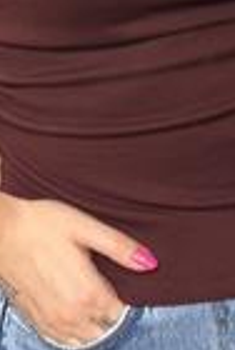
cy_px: 14
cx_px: 145
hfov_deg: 9.4
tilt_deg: -21.7
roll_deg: +1.8
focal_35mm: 147
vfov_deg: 13.8
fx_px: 1432
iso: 160
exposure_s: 1/50
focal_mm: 6.86
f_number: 1.78
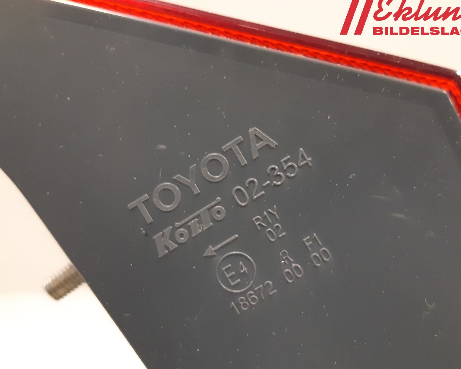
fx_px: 382
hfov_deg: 62.2
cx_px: 238
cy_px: 184
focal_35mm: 28
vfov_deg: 51.5
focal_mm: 3.93
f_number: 1.7
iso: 320
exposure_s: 1/25
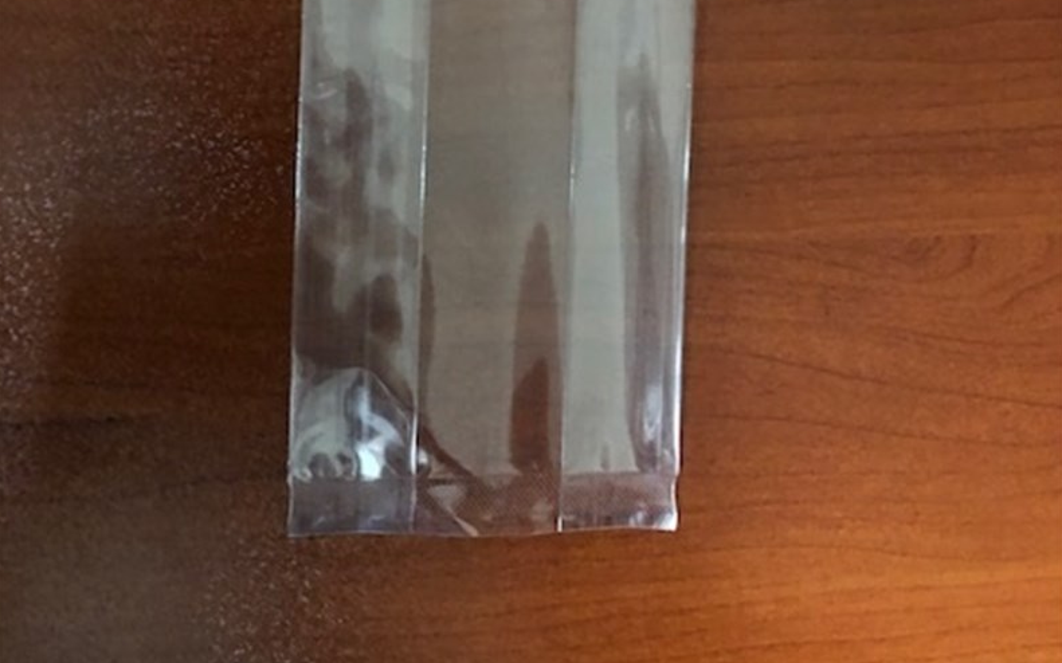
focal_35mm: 40
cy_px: 30
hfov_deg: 49.3
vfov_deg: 30.2
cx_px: 530
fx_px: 1157
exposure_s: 1/4
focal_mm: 3.99
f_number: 1.8
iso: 100
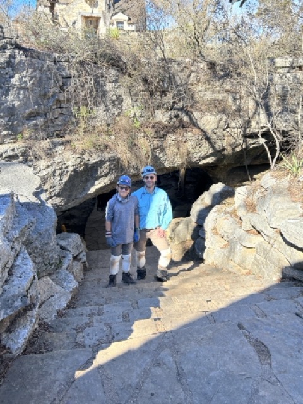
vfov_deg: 67.3
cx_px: 152
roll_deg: +0.0
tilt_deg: -21.2
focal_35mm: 26
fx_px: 303
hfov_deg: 53.1
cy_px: 202
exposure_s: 1/753
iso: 50
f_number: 1.5
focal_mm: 5.7
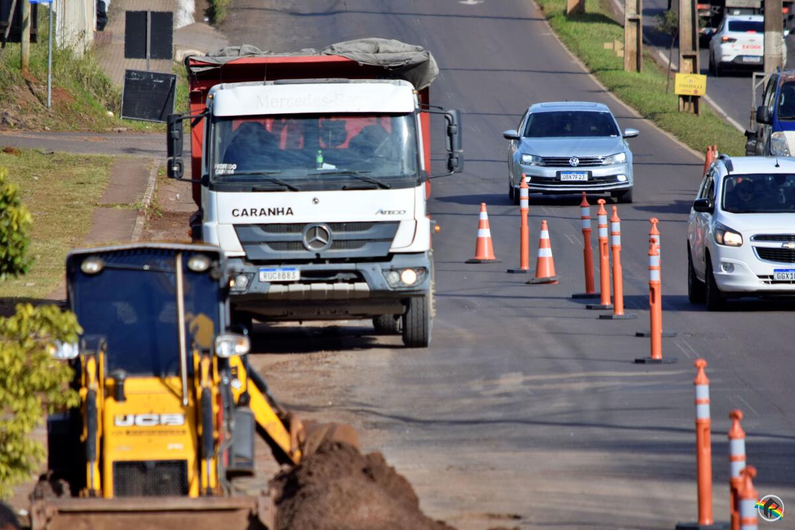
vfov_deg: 3.1
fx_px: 9937
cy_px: 265
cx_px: 398
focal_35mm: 450
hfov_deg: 4.6
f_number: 5.6
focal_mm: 300
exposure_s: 1/1600
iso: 400
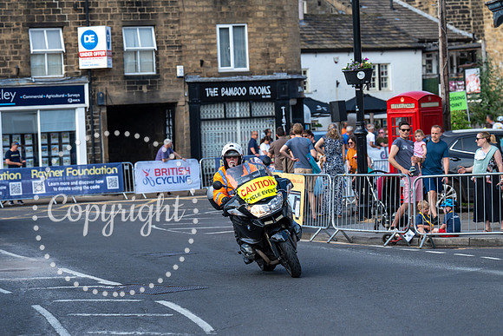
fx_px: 1691
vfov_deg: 11.3
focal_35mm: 121
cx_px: 252
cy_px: 168
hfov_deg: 16.9
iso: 160
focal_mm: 121
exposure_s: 1/1000
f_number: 4
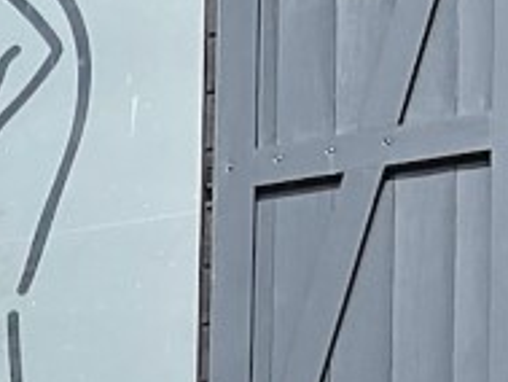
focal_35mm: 190
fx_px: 2790
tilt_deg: +3.9
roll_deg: -1.4
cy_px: 1108
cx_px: -277
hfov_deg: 10.0
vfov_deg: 7.1
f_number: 1.8
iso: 20
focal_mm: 3
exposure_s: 1/2427
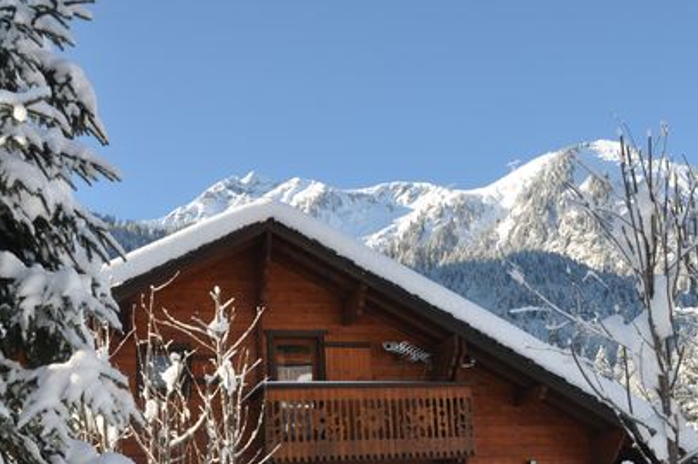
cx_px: 439
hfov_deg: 39.5
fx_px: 964
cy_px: 337
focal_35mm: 50
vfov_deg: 26.7
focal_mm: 21
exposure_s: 1/125
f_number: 11
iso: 200
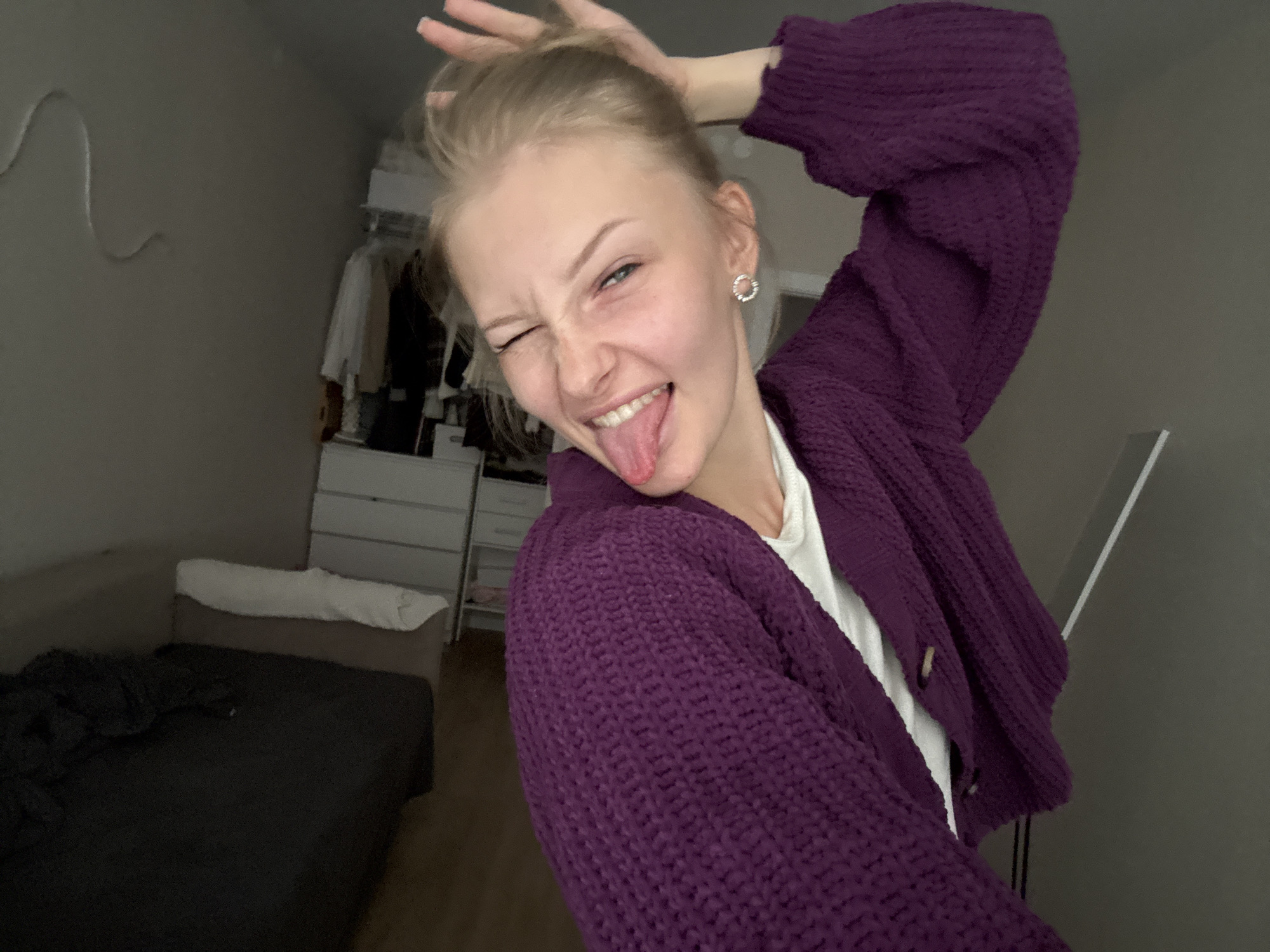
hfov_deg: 73.9
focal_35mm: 23
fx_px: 844
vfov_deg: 58.9
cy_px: 476
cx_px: 635
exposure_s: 1/32
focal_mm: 2.69
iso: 400
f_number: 1.9
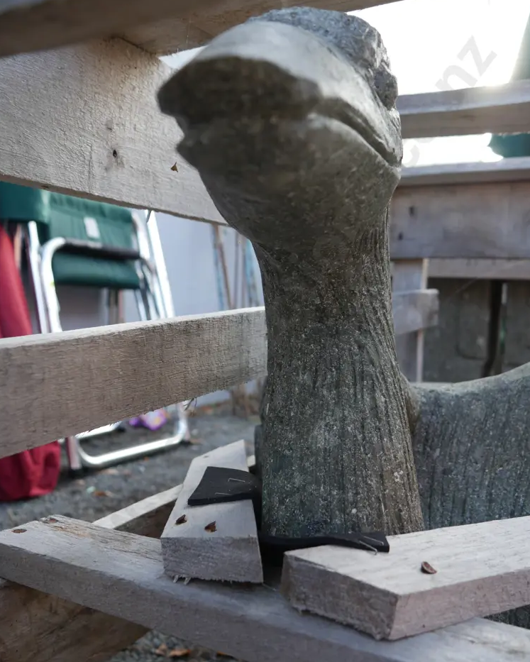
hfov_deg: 48.5
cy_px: 336
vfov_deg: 58.8
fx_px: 588
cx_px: 266
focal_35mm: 30
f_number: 4
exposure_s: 1/125
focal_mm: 14
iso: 200
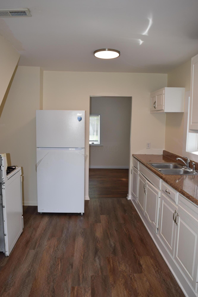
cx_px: 99
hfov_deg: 47.9
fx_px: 223
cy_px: 148
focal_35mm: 27
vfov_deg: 67.4
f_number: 5.6
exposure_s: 1/125
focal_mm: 18
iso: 360
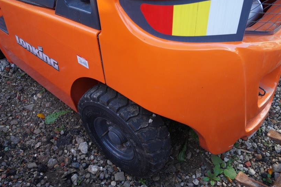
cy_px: 91
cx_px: 140
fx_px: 265
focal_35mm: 34
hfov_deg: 55.8
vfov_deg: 38.9
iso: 250
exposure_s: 1/160
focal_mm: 18
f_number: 4
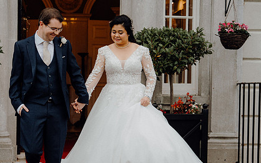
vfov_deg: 13.2
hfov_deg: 21.0
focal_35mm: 99
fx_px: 704
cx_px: 96
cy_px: 106
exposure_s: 1/160
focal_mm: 70
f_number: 3.5
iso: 500
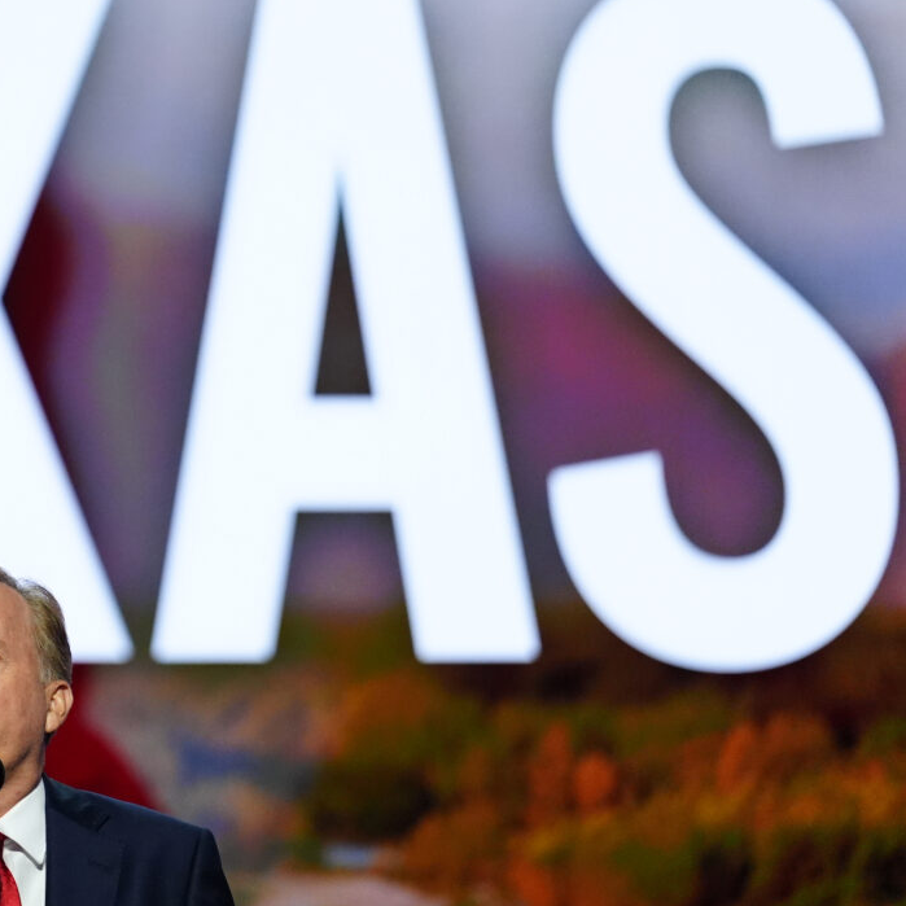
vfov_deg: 5.9
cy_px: 290
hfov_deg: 5.8
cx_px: -8
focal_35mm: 299
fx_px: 8854
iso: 3200
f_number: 2.8
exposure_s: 1/500
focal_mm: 164
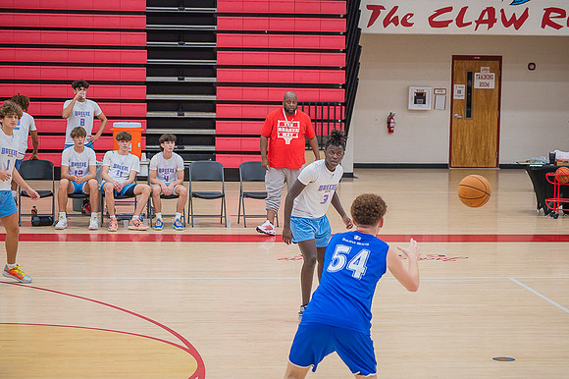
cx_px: 284
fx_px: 1611
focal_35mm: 102
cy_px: 190
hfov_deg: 20.0
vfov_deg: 13.4
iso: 1000
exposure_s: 1/250
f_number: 4.8
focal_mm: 102
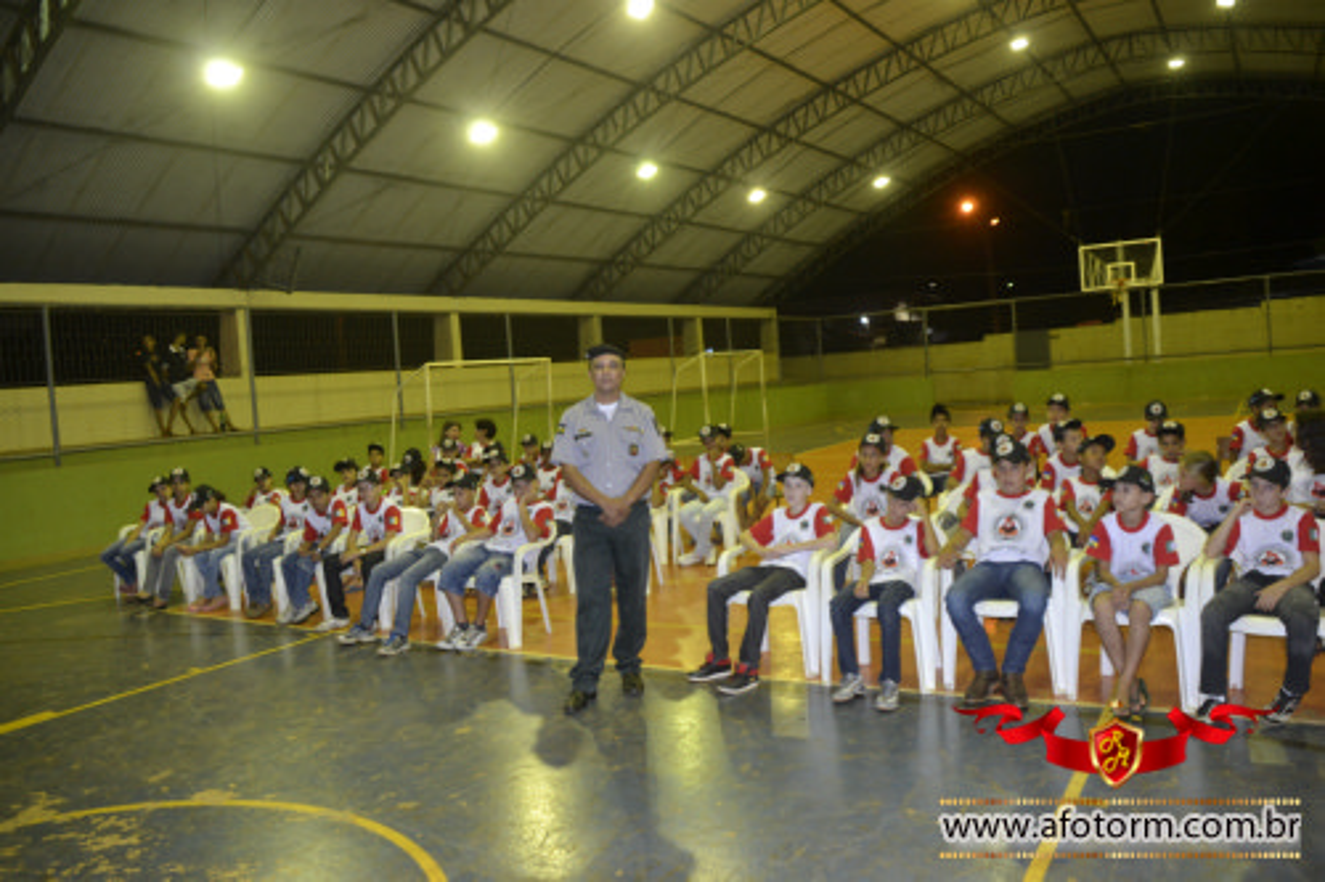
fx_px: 1104
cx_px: 662
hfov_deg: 61.9
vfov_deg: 43.6
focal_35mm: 30
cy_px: 441
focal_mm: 20
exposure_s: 1/60
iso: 1000
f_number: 3.5
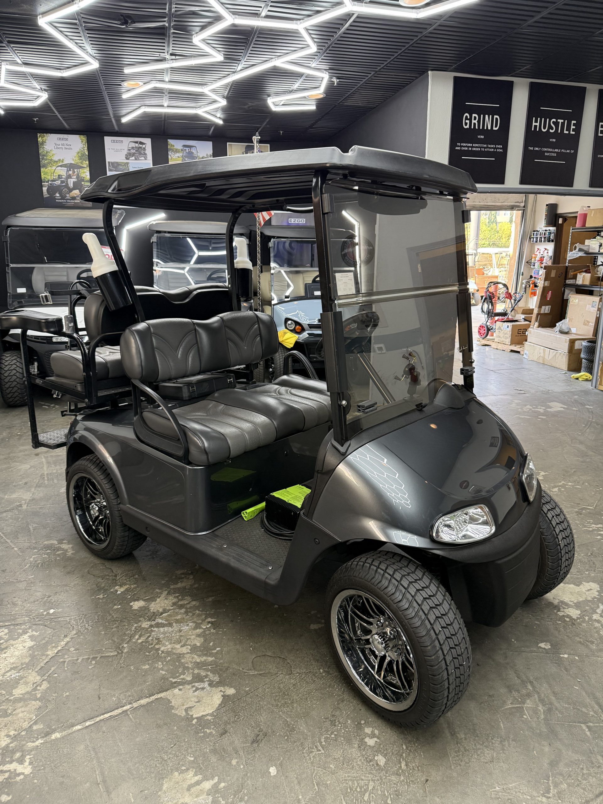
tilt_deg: -12.3
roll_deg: -0.1
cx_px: 302
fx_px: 557
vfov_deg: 71.6
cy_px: 402
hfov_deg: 56.8
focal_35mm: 24
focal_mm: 6.76
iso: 200
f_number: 1.78
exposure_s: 1/64
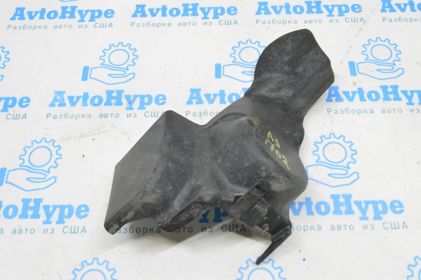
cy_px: 140
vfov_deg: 34.2
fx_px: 456
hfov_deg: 49.6
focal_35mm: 39
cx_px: 210
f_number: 20
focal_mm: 26
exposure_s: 1/15
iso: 6400
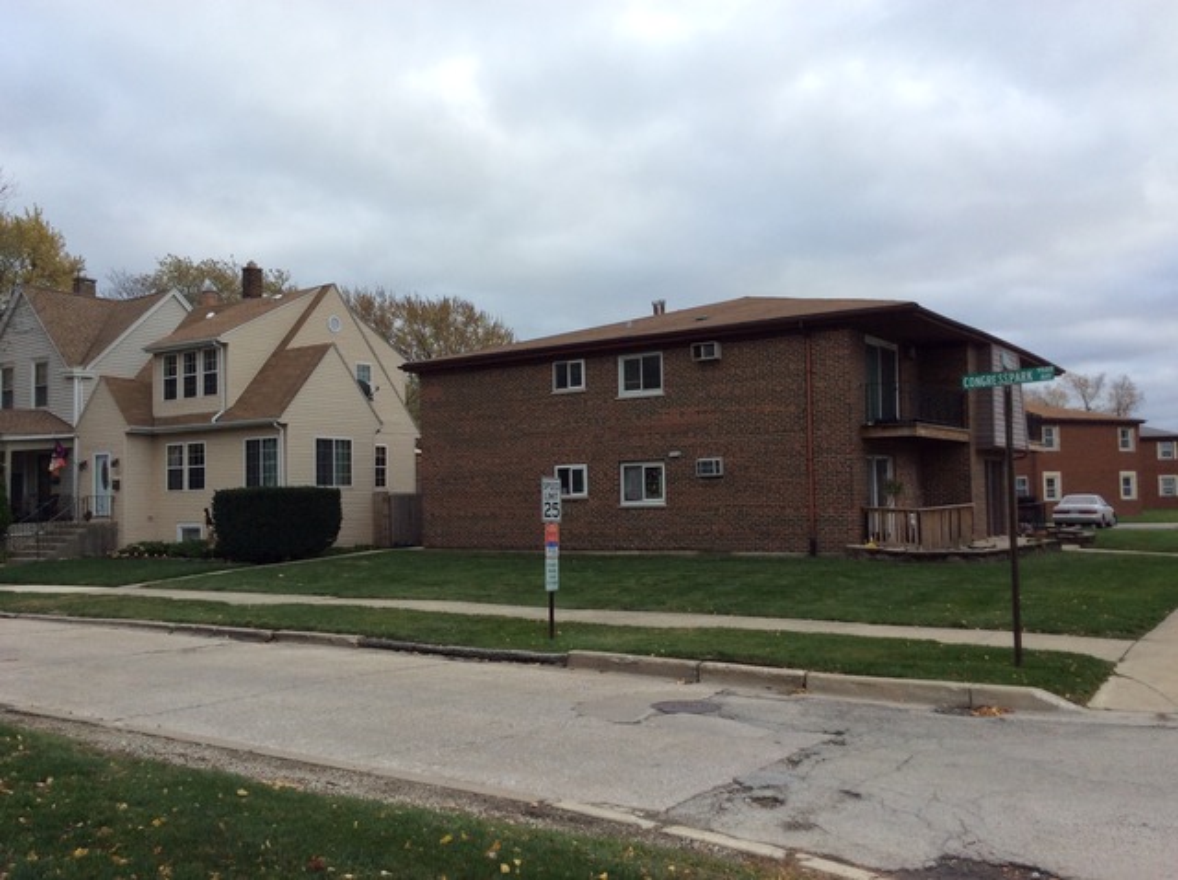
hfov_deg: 56.9
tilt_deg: +1.6
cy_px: 440
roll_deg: +0.8
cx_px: 589
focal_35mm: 32
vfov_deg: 44.1
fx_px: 1087
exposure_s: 1/267
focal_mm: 3.3
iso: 32
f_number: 2.4
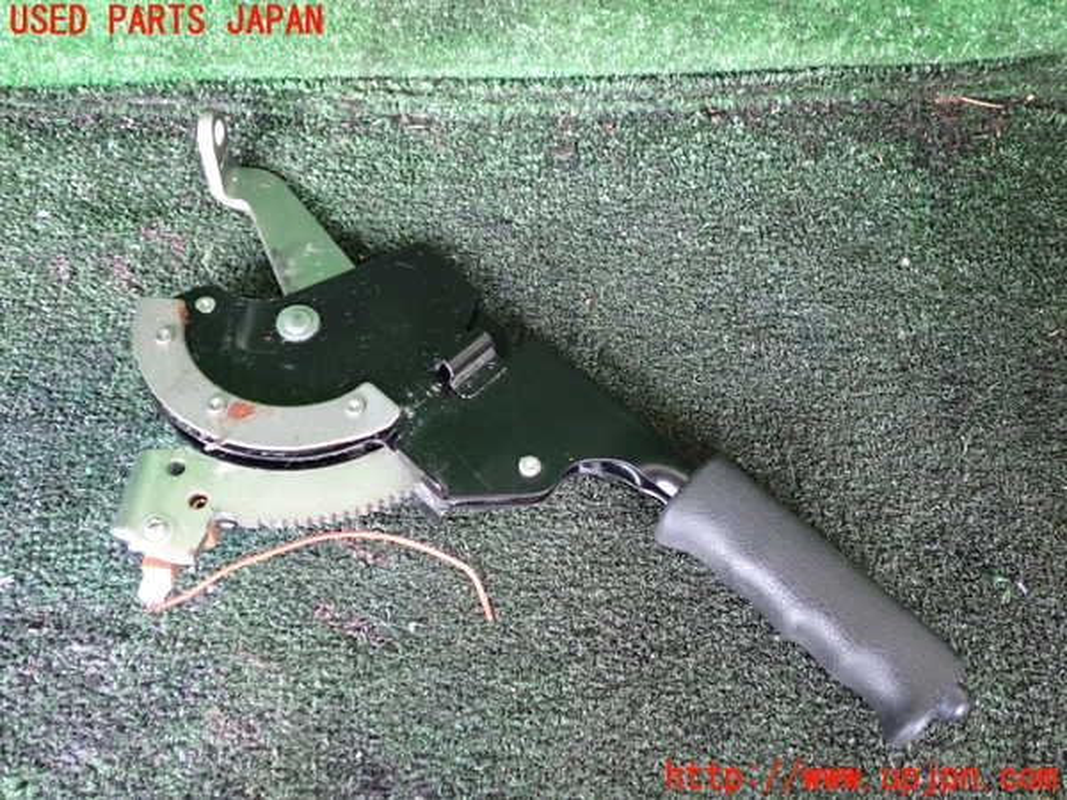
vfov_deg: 46.8
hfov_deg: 60.0
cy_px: 400
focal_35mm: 30
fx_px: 925
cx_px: 534
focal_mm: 5.4
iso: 800
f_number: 2.3
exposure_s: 1/30
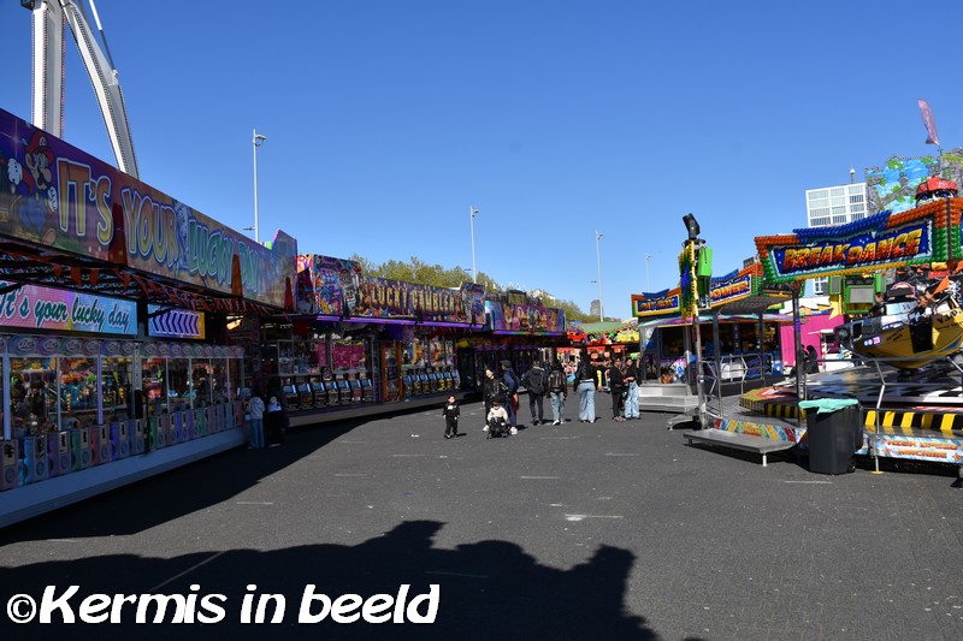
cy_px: 320
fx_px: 802
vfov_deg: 43.6
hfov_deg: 61.9
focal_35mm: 30
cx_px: 482
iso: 200
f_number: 8
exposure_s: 1/500
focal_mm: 20
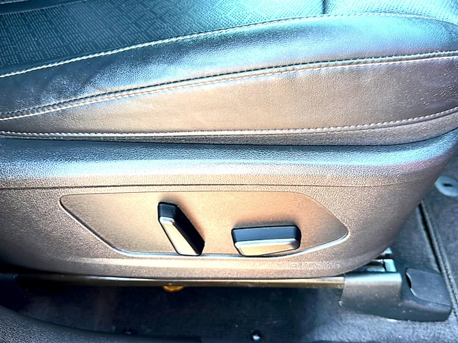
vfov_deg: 54.9
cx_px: 229
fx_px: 331
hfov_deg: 69.4
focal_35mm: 25
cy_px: 172
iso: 64
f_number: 1.78
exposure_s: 1/67
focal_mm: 6.86
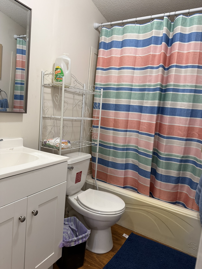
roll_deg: -5.7
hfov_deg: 56.8
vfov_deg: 71.6
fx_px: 187
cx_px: 101
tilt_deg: -5.9
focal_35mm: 24
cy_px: 134
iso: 200
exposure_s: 1/60
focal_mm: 6.76
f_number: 1.78
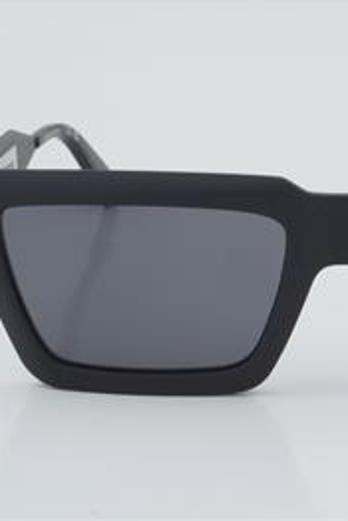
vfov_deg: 16.3
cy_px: 259
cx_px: 344
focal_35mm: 126
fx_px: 1821
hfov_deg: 10.8
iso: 100
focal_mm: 55
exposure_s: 1/4
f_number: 32
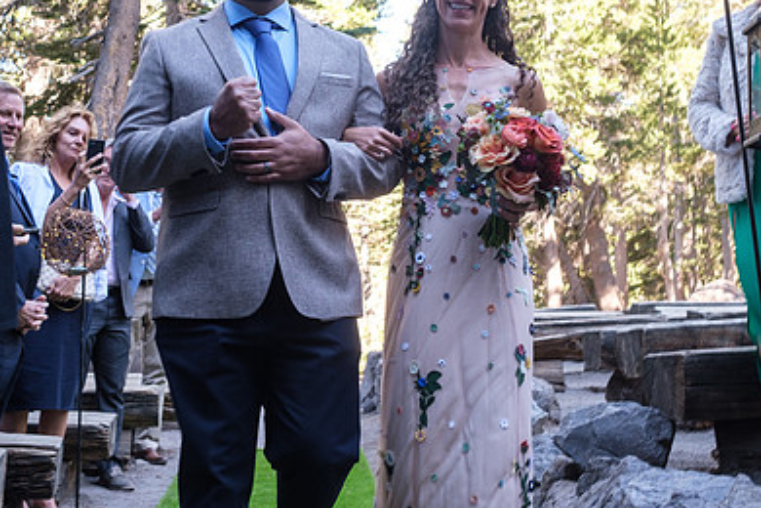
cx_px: 394
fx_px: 1099
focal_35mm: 52
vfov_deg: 25.8
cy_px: 155
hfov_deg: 38.2
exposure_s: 1/50
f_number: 4
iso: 160
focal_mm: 23
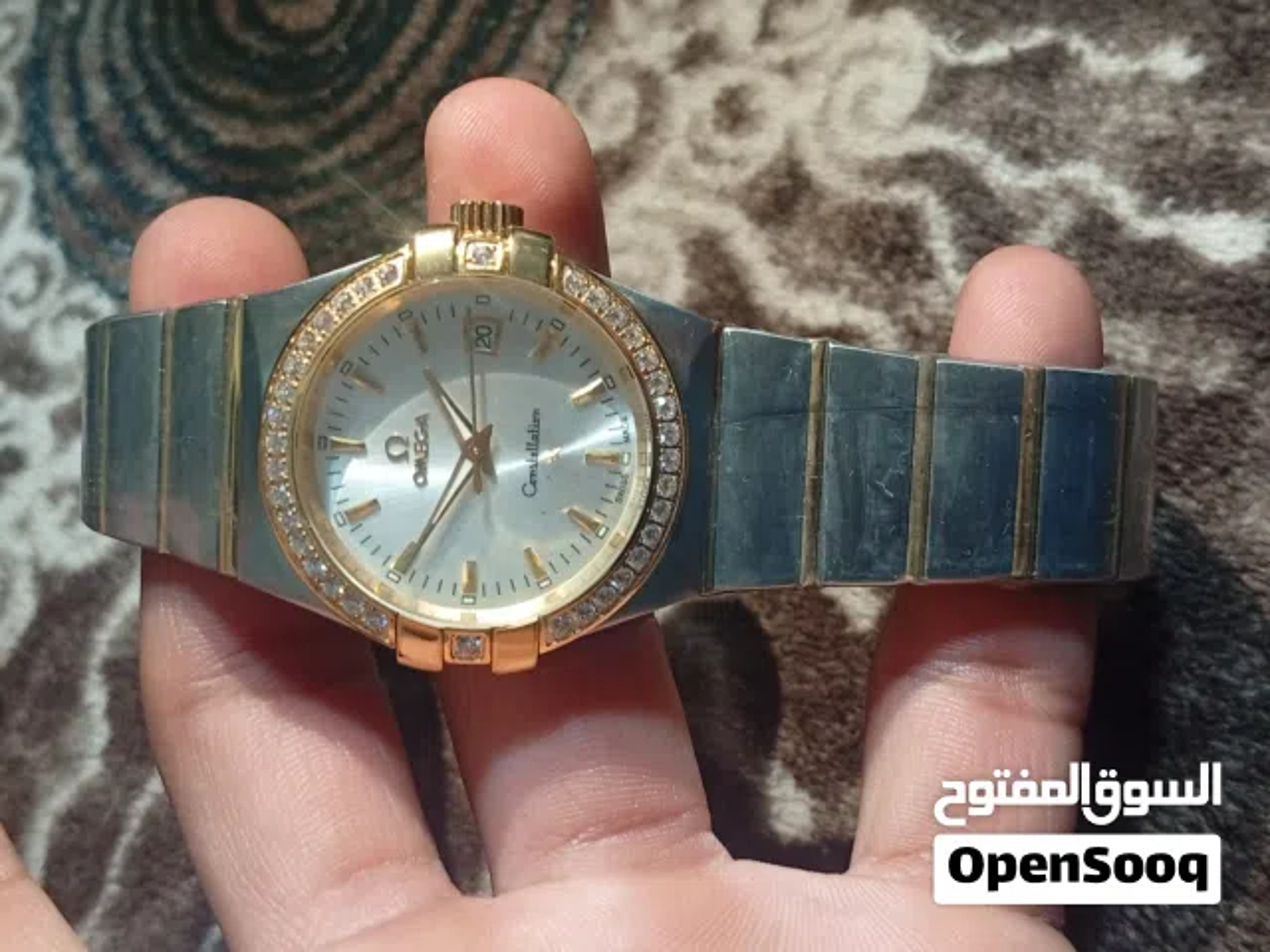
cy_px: 476
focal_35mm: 38
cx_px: 635
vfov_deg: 37.7
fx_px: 1394
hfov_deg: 49.0
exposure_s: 1/20
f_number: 1.8
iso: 637
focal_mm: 3.98
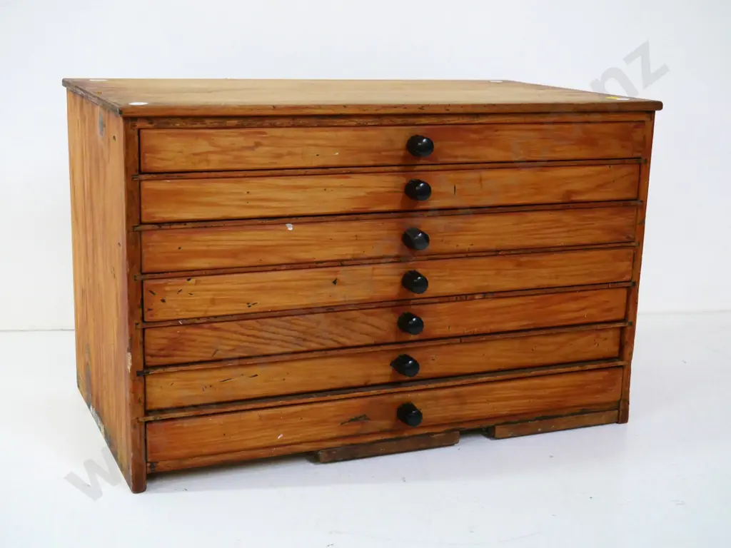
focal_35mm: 50
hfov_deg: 38.2
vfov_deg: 29.1
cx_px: 366
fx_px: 1056
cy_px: 274
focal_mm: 25
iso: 3200
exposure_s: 1/160
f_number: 5.6
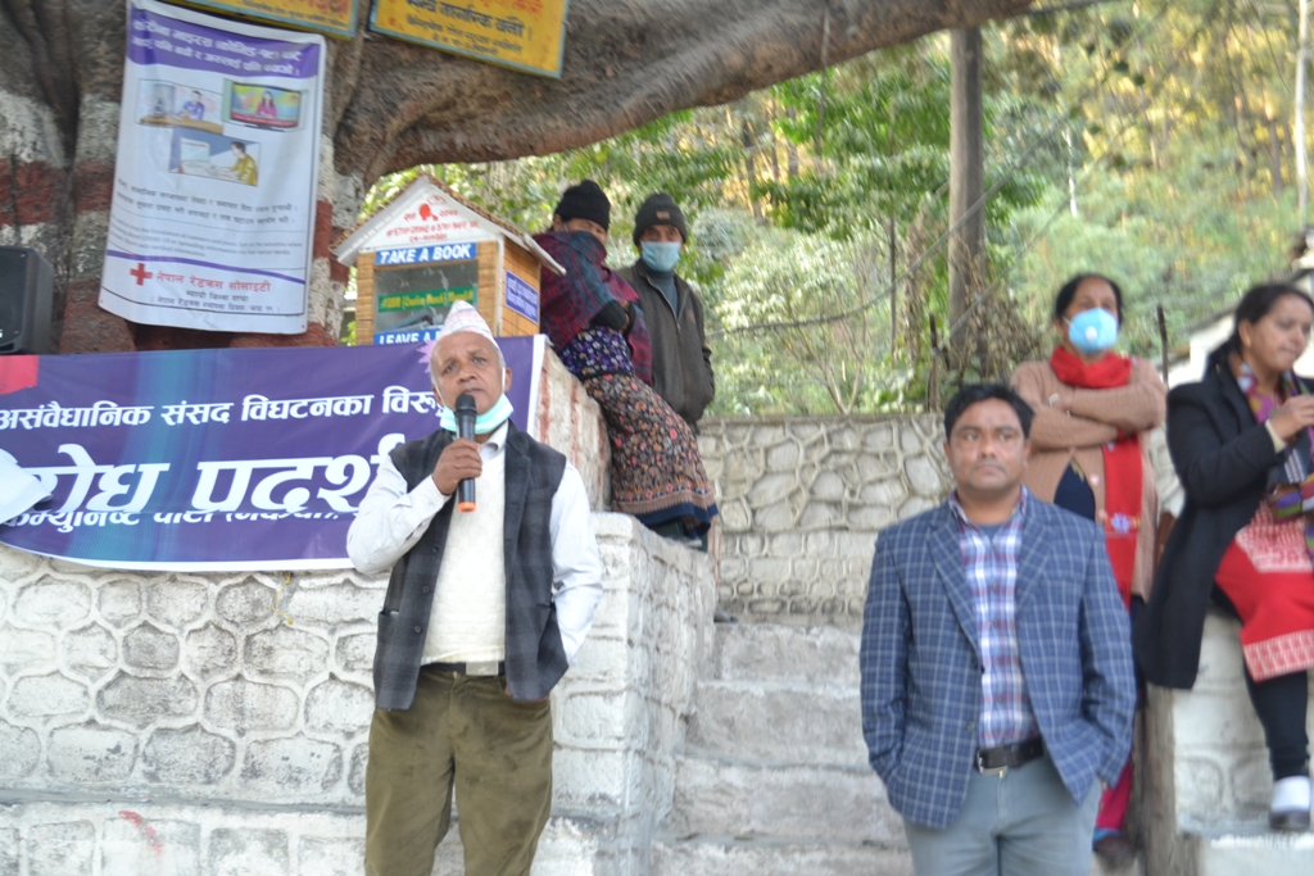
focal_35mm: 44
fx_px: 1588
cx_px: 657
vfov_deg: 30.9
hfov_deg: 45.0
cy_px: 438
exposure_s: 1/40
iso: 400
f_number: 5
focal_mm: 29
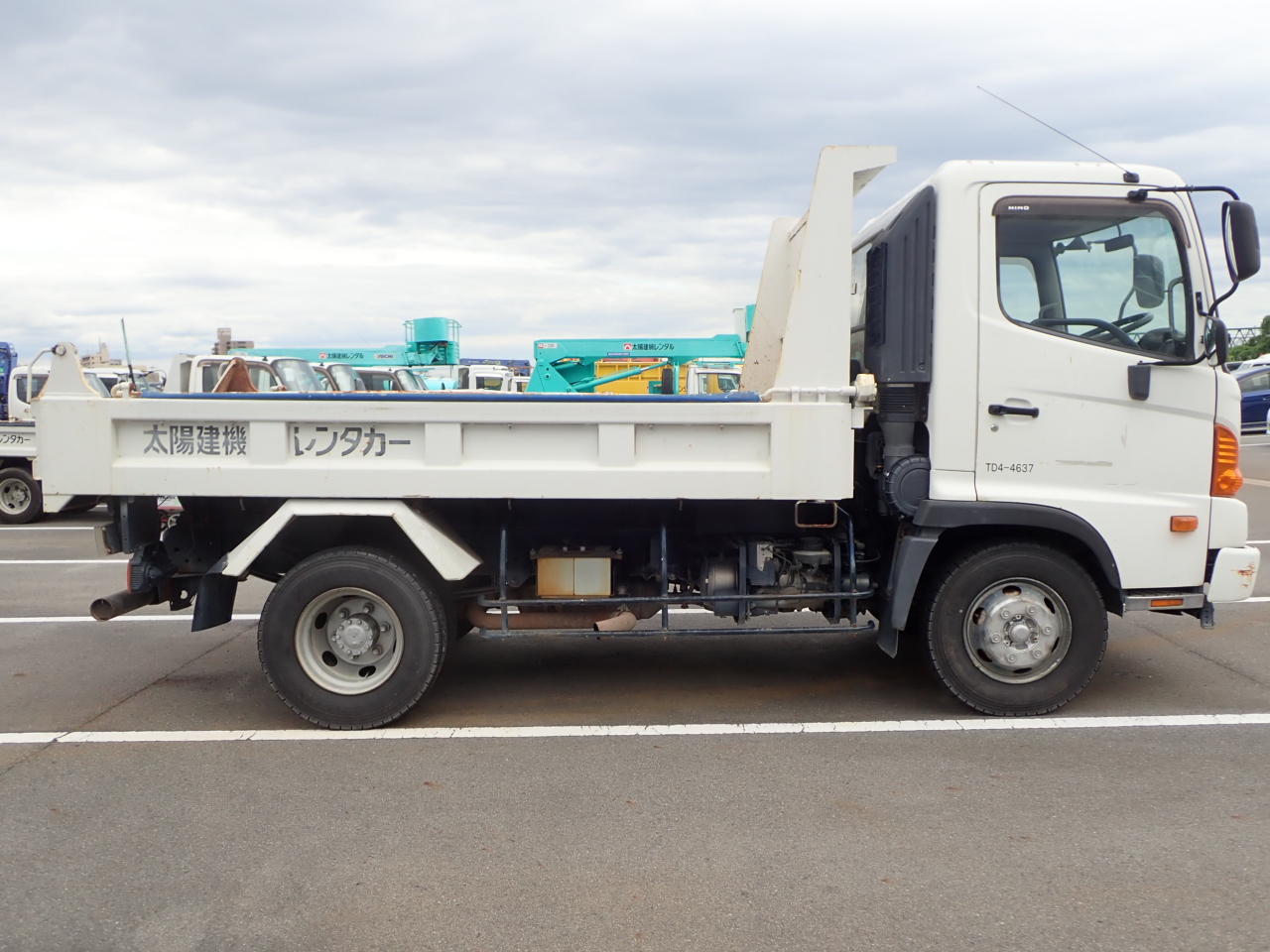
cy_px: 476
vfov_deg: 44.2
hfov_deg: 56.8
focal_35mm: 32
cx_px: 635
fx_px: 1174
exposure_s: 1/400
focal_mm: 5.87
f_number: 3.2
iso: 100
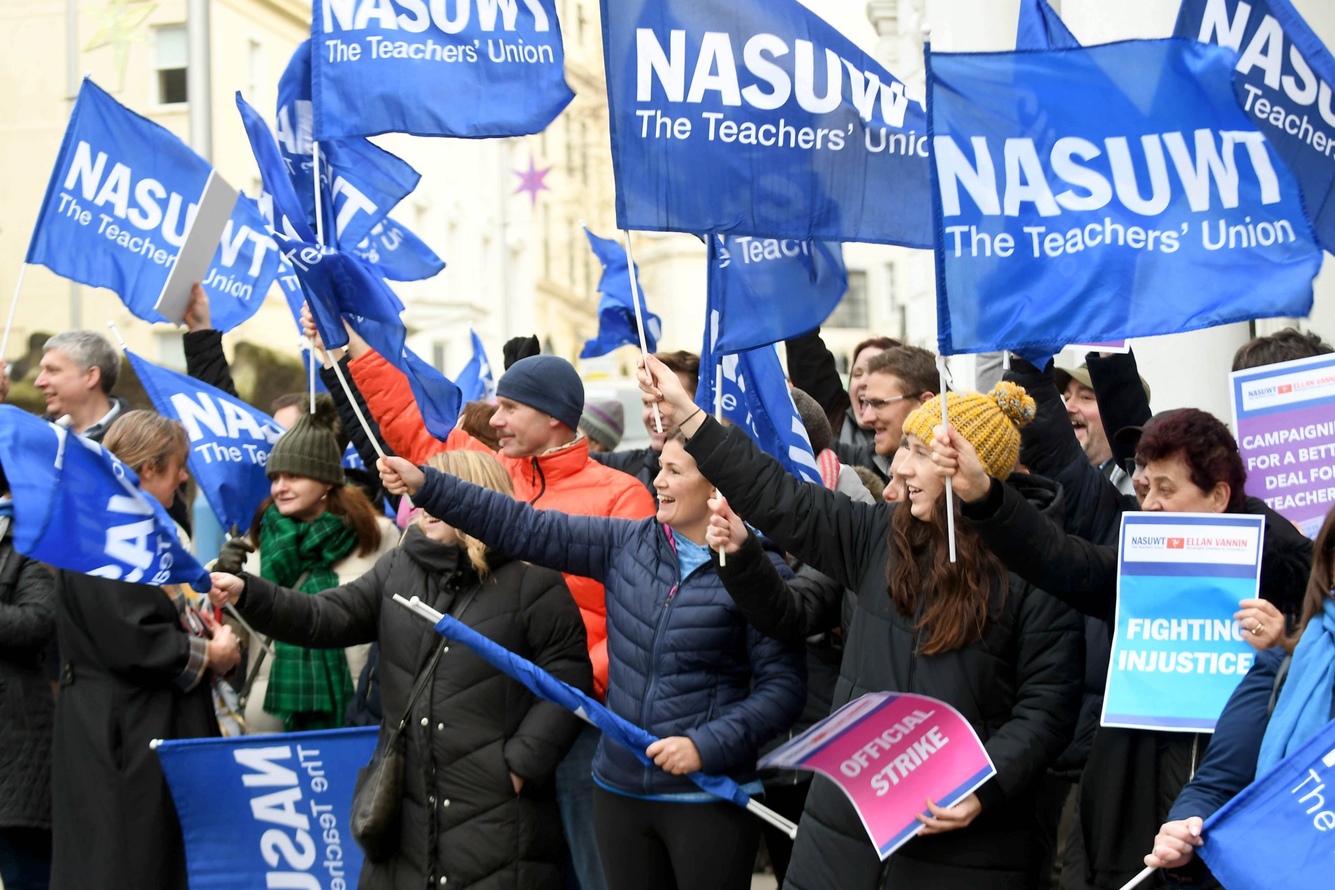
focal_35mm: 105
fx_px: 3893
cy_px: 445
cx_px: 668
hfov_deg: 19.5
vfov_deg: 13.0
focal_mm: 70
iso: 400
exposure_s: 1/125
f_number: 5.6
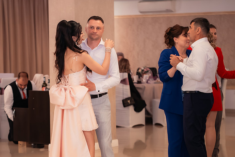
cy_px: 76
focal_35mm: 131
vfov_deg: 10.5
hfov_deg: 15.7
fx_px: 852
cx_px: 87
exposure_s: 1/250
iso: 2000
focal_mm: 90
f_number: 2.8
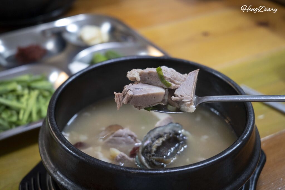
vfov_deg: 22.6
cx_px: 142
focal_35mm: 60
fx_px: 475
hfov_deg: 33.4
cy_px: 95
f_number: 5.6
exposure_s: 1/60
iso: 2000
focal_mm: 60
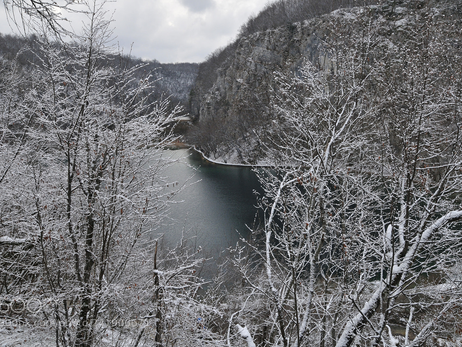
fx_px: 481
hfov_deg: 51.3
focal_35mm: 36
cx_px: 241
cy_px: 174
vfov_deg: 39.7
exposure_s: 1/200
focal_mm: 22
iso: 400
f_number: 11
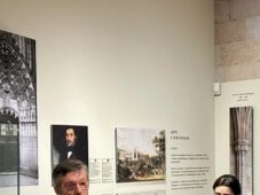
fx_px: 646
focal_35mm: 86
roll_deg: +0.7
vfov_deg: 17.0
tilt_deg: -0.9
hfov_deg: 22.5
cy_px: 169
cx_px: 199
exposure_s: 1/50
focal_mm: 5.7
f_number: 1.5
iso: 125
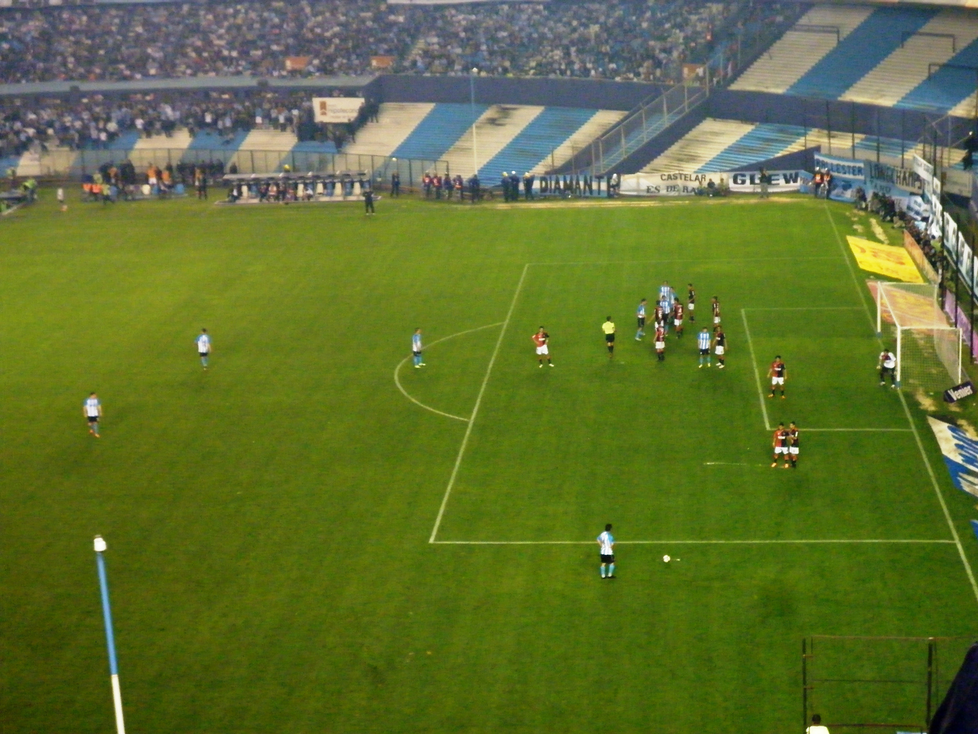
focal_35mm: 68
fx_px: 1921
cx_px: 489
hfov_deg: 28.6
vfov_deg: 21.6
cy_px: 367
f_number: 4.7
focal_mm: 12.3
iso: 640
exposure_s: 1/60
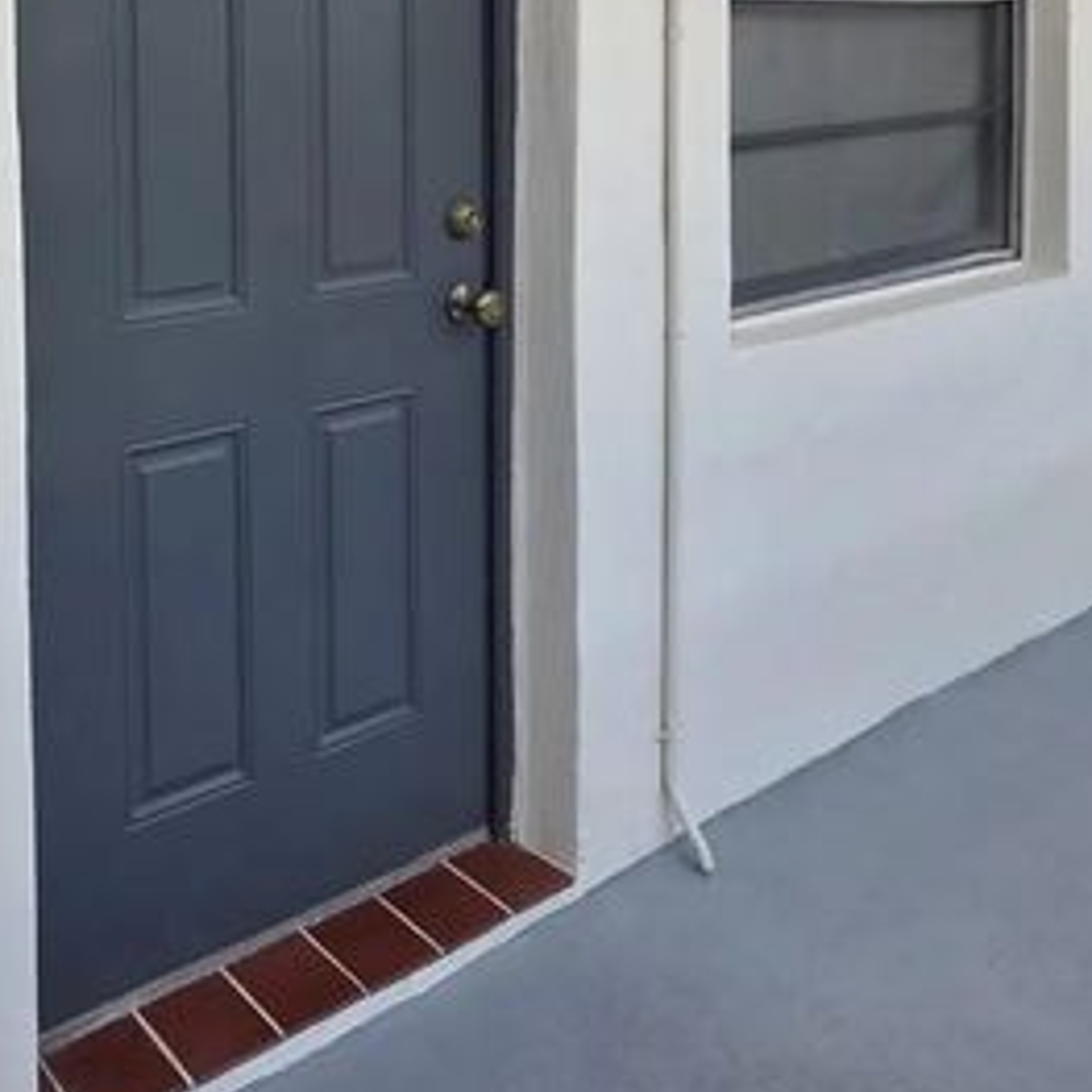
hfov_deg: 45.1
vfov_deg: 51.7
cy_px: 145
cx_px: -75
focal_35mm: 28
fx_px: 999
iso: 160
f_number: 2.2
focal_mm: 2.2
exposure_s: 1/2000
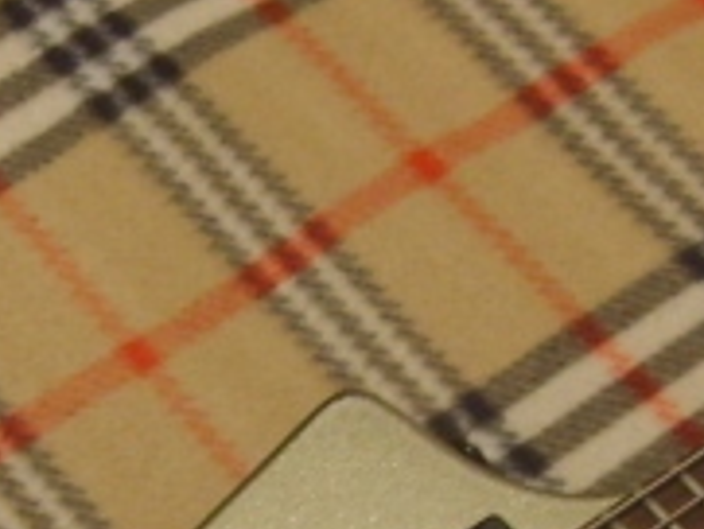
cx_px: 385
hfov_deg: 10.0
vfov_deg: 7.4
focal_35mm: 198
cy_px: 766
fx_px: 4029
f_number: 2.8
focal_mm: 7.4
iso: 123
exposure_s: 1/6
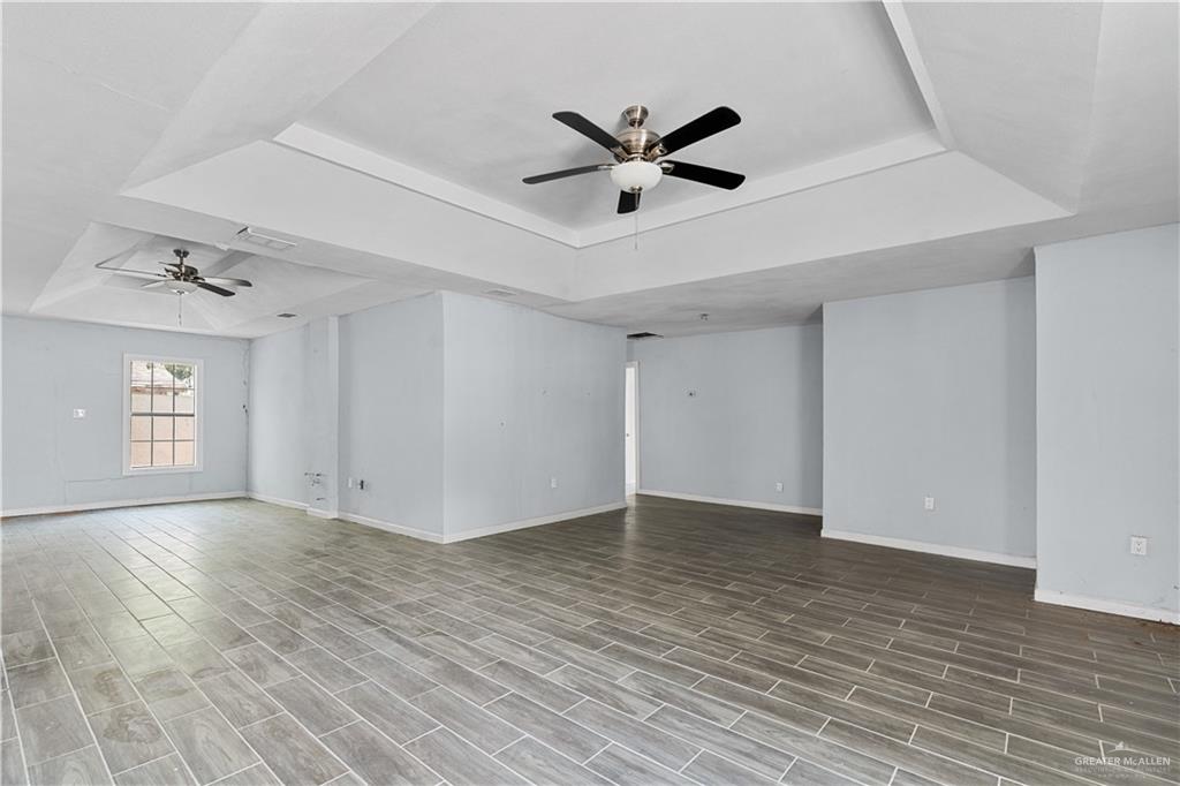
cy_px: 393
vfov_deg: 73.7
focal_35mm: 16
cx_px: 590
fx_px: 524
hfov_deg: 96.8
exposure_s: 1/2.5
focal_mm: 16
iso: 1250
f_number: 8
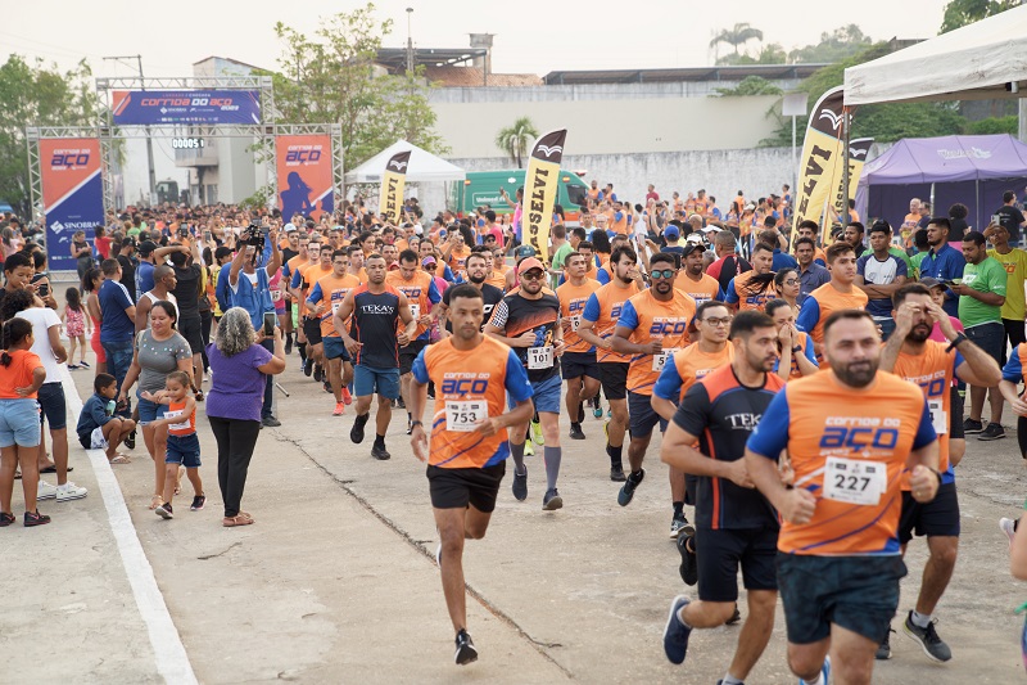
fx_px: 1996
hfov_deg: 28.8
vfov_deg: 19.4
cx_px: 514
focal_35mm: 70
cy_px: 342
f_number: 2.8
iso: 1250
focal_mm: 70
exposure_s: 1/1250
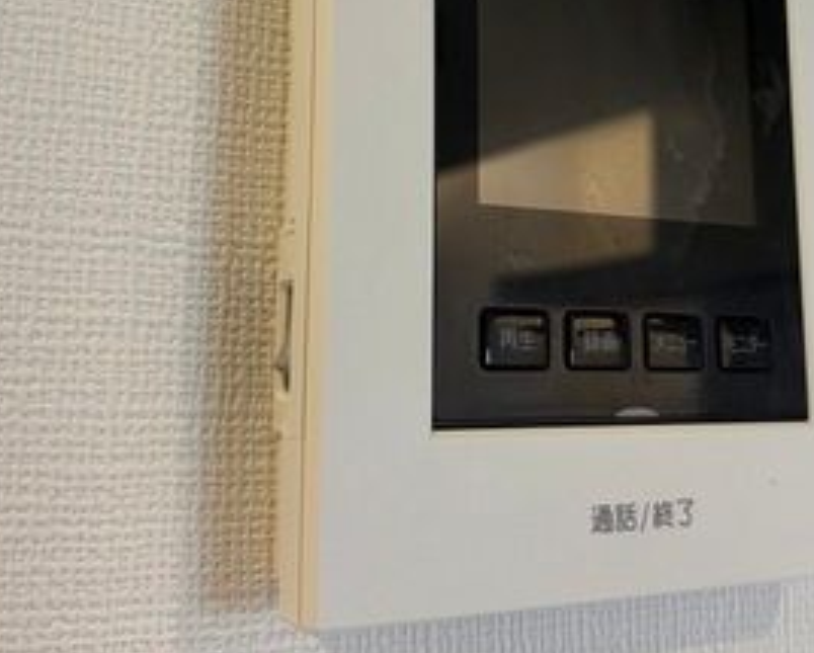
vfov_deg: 28.1
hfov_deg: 34.9
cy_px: 131
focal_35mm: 53
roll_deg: +1.0
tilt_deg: +12.5
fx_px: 1278
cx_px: 562
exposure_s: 1/60
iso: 100
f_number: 1.6
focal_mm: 5.96
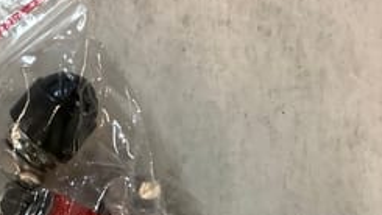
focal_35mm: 69
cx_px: 11
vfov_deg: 17.5
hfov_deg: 28.9
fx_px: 699
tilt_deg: -80.0
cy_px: 132
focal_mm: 3.3
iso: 160
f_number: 2.4
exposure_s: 1/50
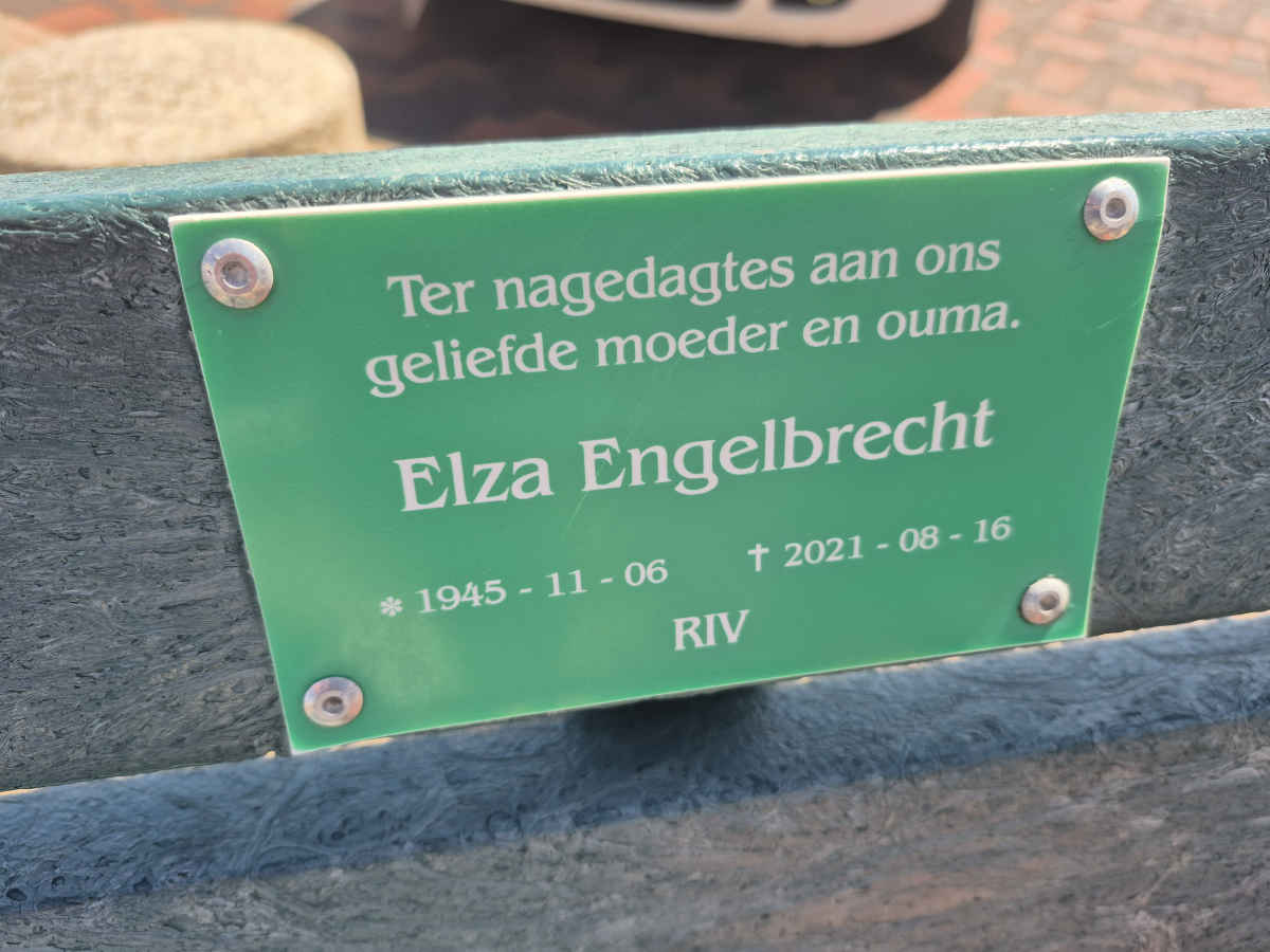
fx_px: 844
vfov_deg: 58.9
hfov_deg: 73.9
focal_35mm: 23
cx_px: 635
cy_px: 476
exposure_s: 1/734
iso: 25
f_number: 1.8
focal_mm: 5.4
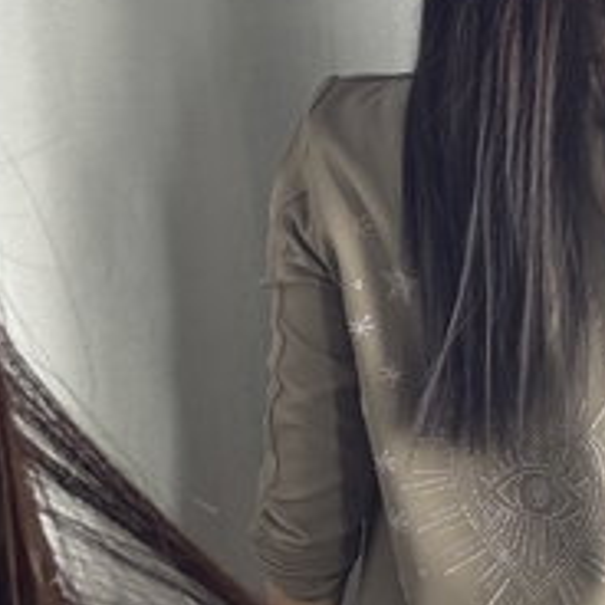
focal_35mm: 77
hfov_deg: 21.8
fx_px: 1523
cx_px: 575
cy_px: 327
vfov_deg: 22.5
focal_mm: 2.69
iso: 32
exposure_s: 1/100
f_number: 1.9
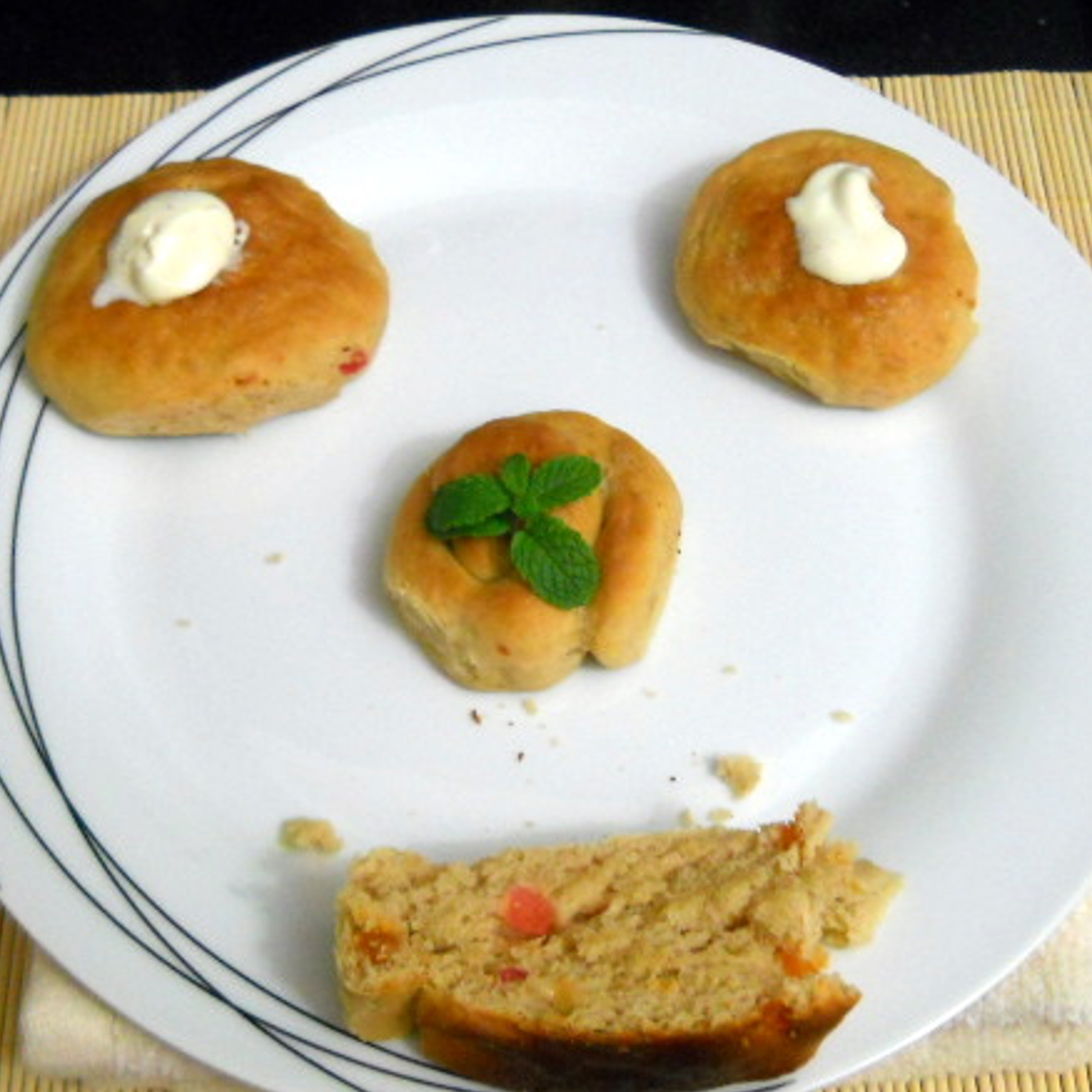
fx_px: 1892
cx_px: 566
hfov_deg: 32.2
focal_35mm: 53
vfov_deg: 32.2
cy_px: 516
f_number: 3.1
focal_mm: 6.72
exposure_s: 1/8
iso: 400
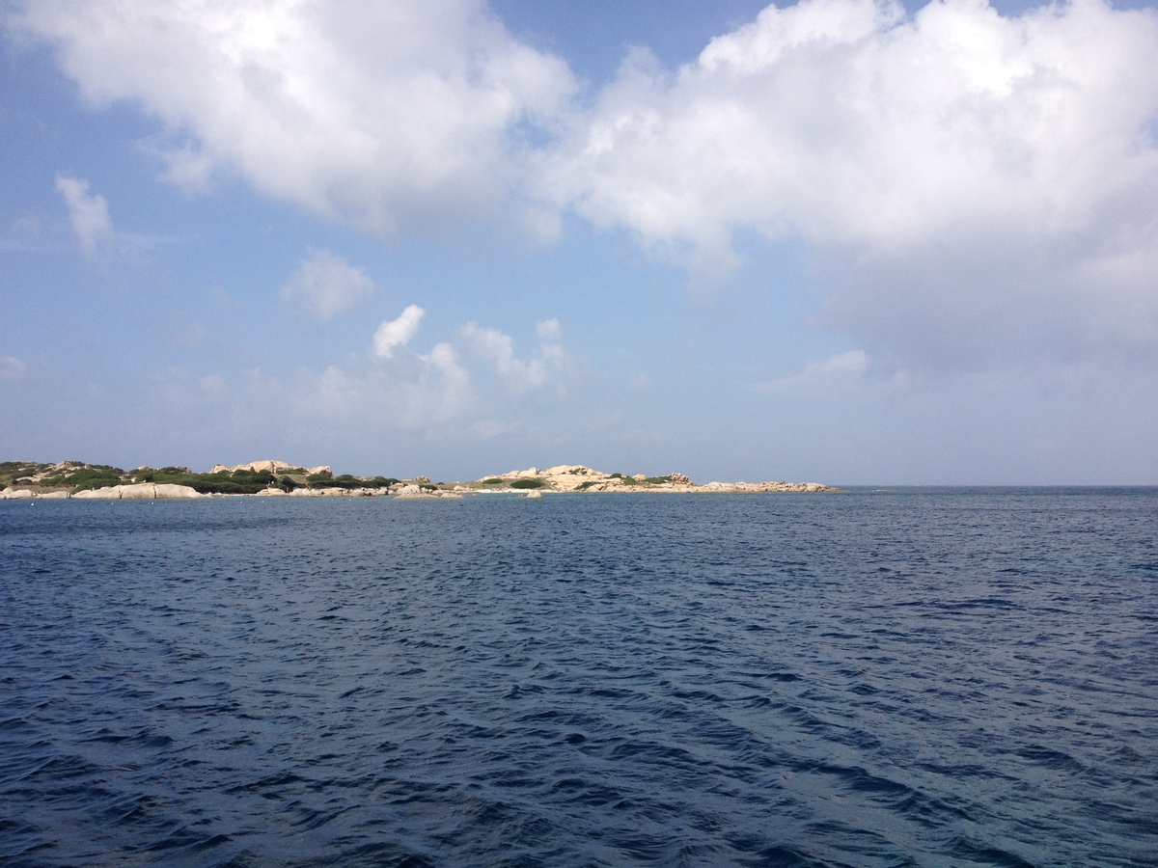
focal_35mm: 35
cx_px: 579
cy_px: 434
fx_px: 1171
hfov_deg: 52.6
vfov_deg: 40.7
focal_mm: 4.28
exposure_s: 1/2304
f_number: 2.4
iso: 64
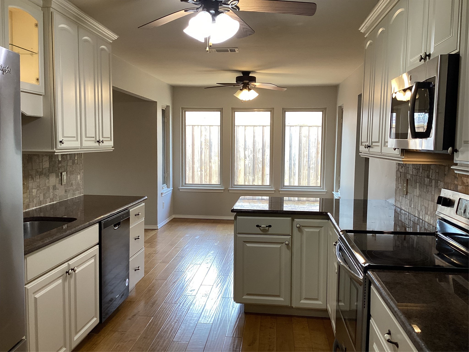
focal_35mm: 31
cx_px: 234
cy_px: 176
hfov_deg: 58.4
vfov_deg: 45.4
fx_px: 420
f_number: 2.4
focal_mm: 3.3
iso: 64
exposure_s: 1/60
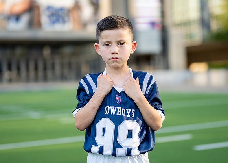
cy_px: 77
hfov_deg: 26.4
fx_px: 486
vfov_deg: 19.0
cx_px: 119
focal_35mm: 75
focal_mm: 50
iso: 100
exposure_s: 1/2000
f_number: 1.2
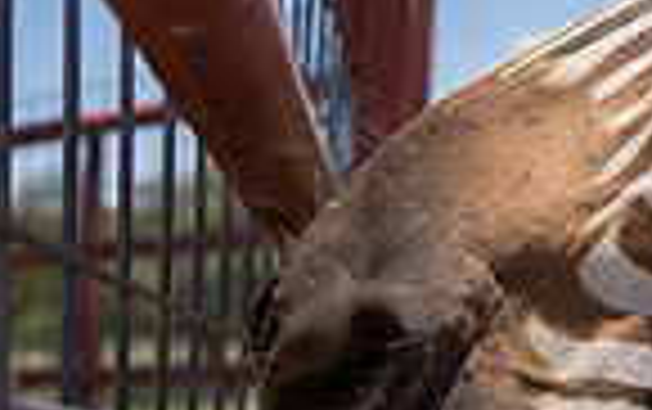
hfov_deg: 16.9
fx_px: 1743
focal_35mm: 98
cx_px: 1223
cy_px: 394
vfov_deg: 13.2
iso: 100
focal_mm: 24
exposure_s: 1/1600
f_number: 2.8
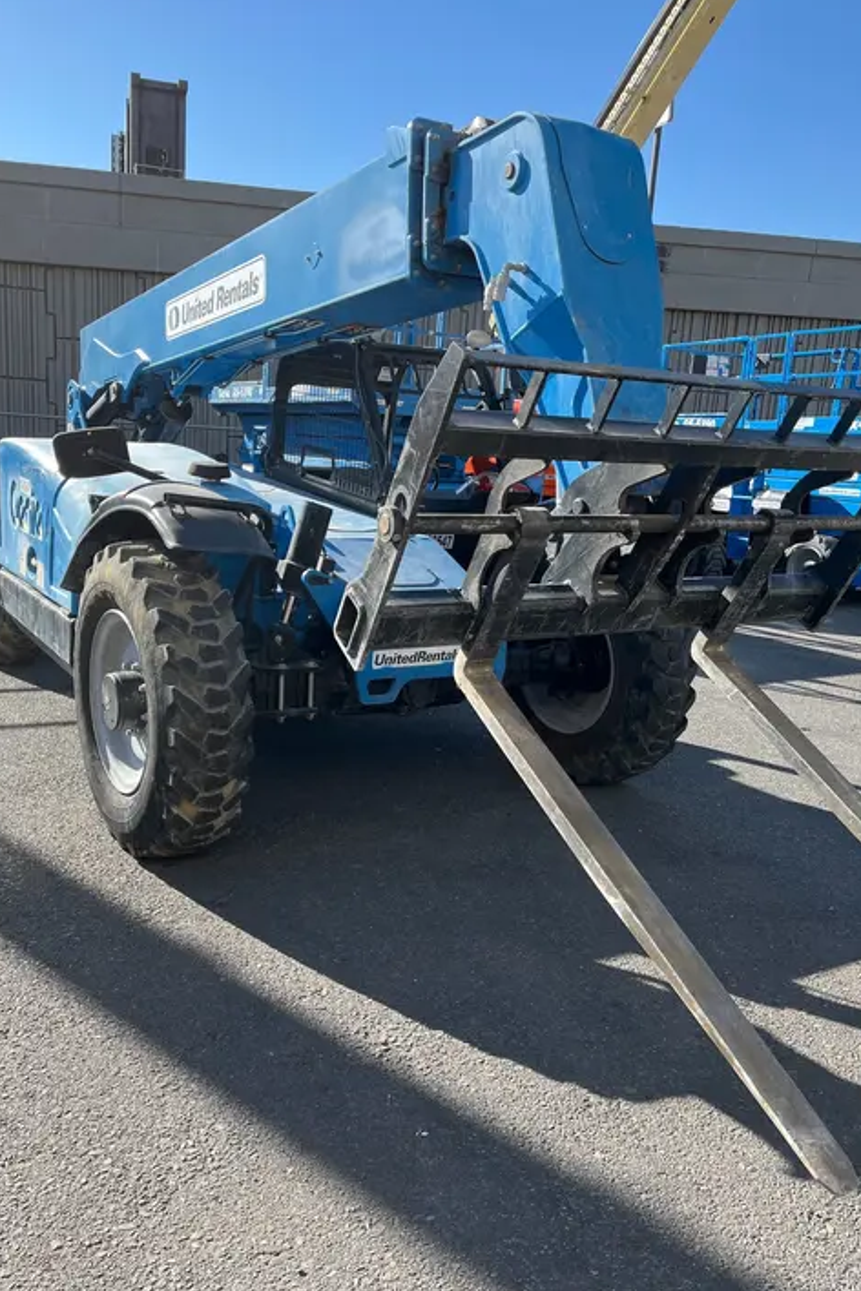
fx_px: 1004
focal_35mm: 28
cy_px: 648
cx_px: 409
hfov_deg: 46.4
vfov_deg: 65.5
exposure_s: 1/1199
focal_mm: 5.1
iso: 50
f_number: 1.6
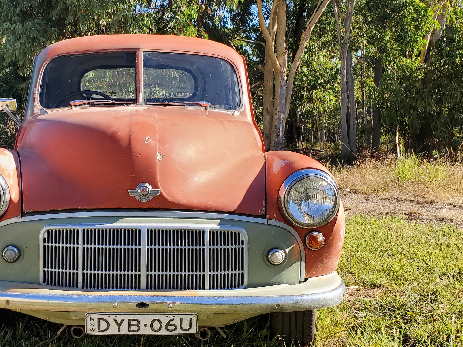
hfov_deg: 42.8
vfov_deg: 33.6
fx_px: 575
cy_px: 153
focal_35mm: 43
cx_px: 131
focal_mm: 4.3
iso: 50
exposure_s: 1/691
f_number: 2.4
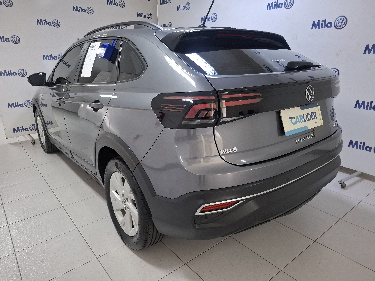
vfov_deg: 58.9
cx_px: 188
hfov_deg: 73.9
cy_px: 140
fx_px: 249
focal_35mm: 23
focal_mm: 5.54
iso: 320
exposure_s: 1/60
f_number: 1.8
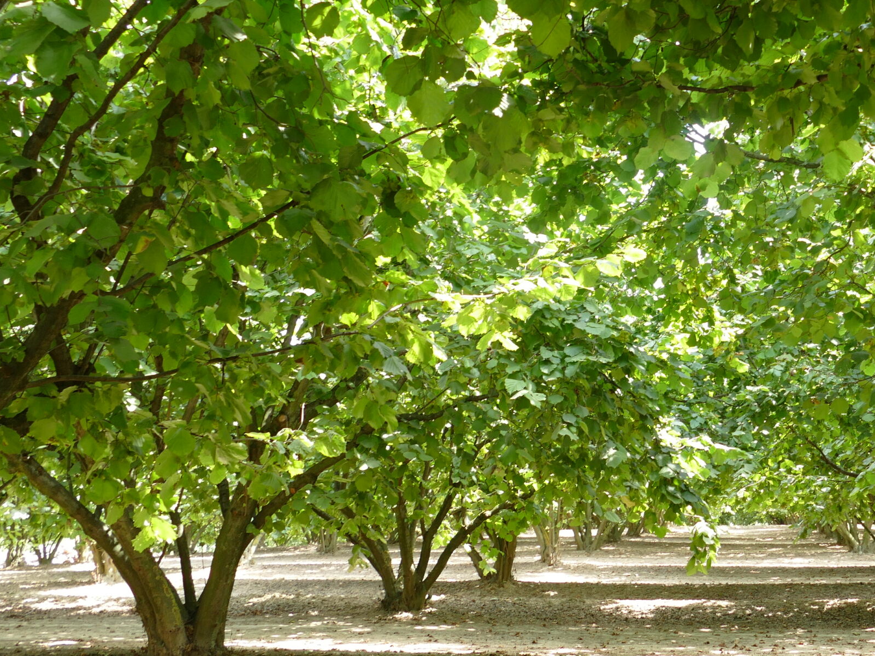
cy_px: 301
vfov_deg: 32.2
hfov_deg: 40.8
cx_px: 663
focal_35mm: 45
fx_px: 1138
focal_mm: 9.12
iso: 125
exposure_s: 1/100
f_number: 2.8
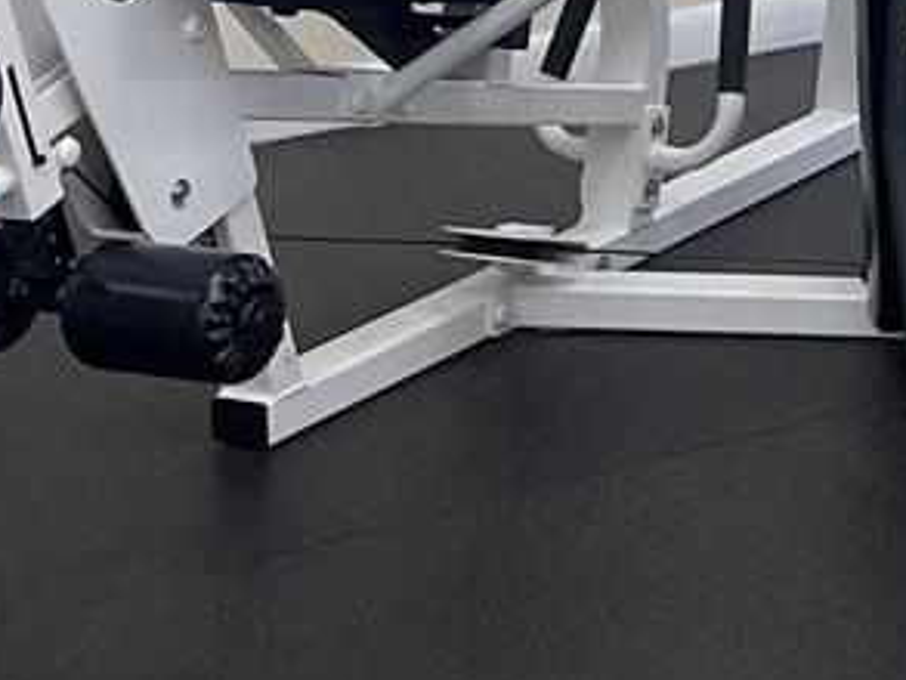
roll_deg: +1.0
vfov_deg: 10.0
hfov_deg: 13.2
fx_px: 3718
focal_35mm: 142
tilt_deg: -6.9
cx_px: 1342
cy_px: -414
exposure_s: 1/120
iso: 125
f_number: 1.6
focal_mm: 5.1
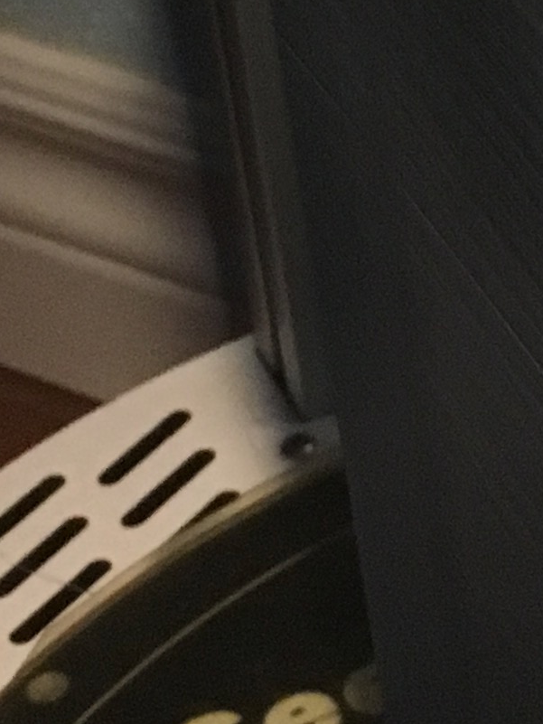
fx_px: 3053
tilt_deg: -31.5
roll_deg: +2.2
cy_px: -33
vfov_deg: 13.3
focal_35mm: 146
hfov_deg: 9.7
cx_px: 946
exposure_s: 1/30
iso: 200
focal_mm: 4.15
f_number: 2.2
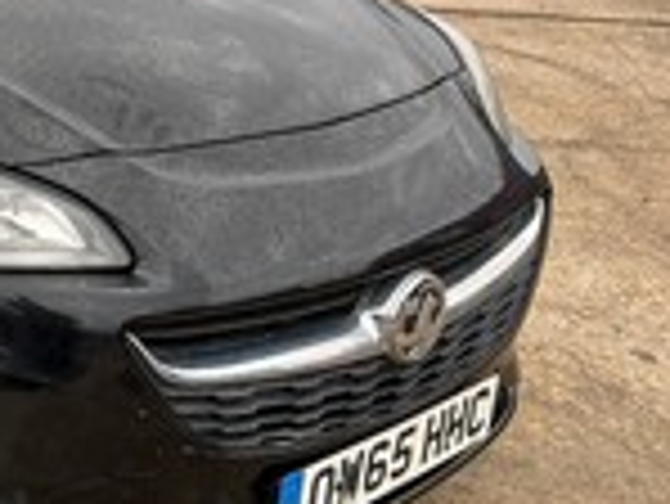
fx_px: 1182
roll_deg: -0.4
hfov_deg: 28.3
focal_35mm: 61
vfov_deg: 24.0
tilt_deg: -19.8
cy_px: 198
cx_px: -99
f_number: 1.5
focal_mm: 5.7
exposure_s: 1/135
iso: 32
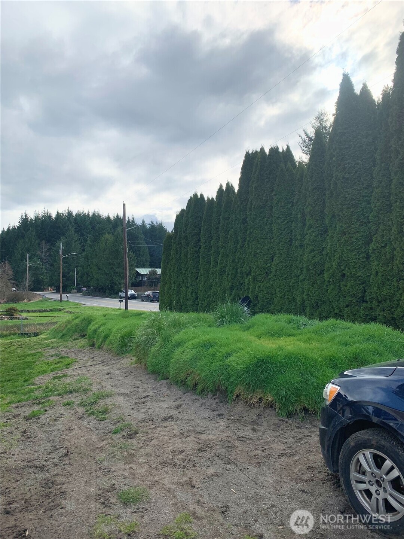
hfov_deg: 53.1
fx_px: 405
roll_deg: +1.5
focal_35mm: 26
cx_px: 202
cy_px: 270
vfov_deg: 67.3
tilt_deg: +5.8
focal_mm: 4.25
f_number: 1.8
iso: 25
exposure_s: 1/2481
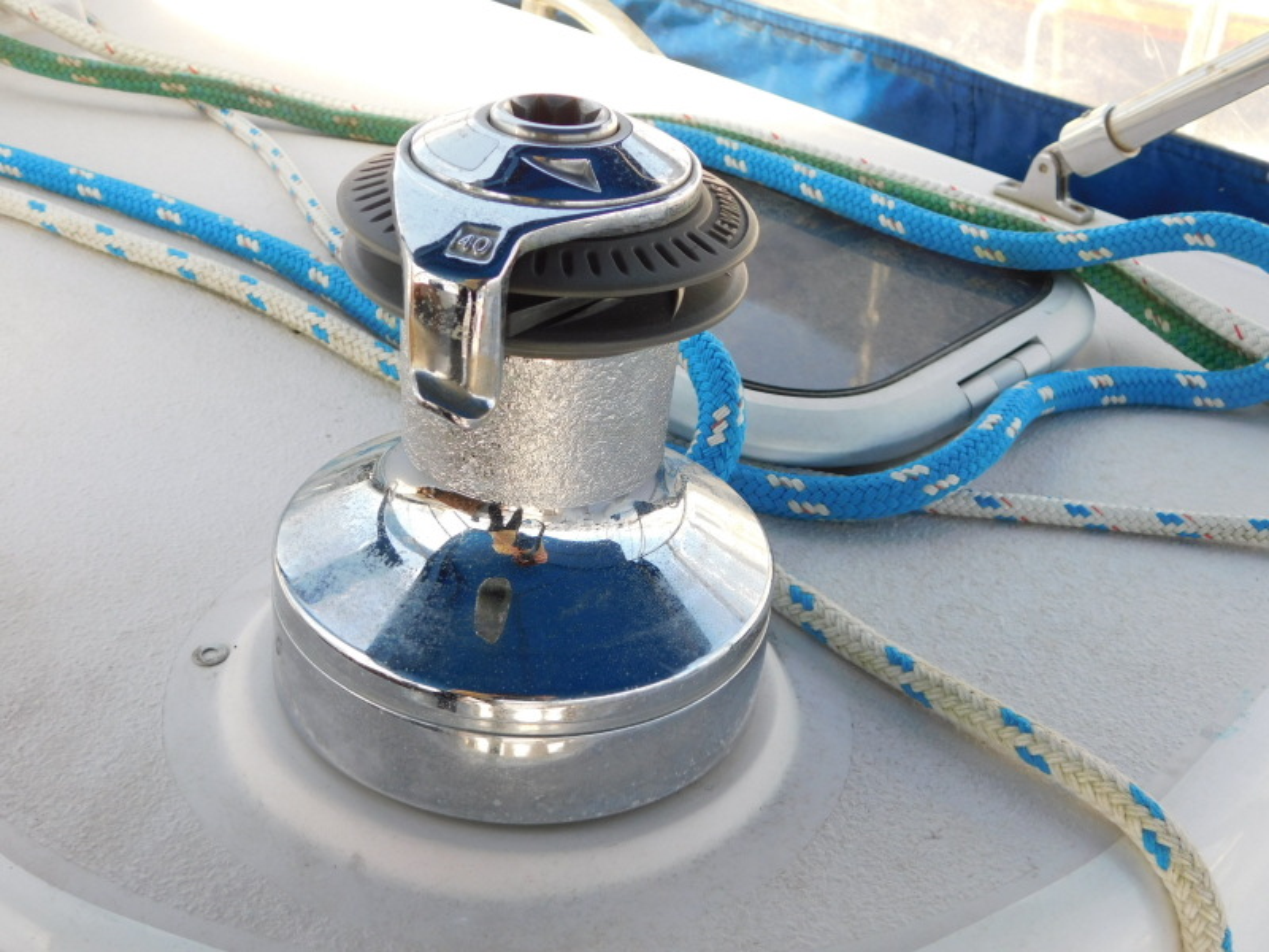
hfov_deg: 46.8
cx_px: 634
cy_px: 476
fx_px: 1466
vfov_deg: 36.0
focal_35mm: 40
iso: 125
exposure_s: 1/250
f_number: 3.6
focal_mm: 7.1
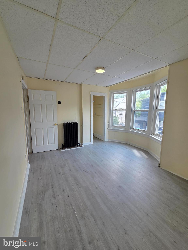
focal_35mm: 13
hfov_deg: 89.9
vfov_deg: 106.2
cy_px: 125
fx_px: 94
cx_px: 94
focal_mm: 2.2
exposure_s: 1/120
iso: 64
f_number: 2.2
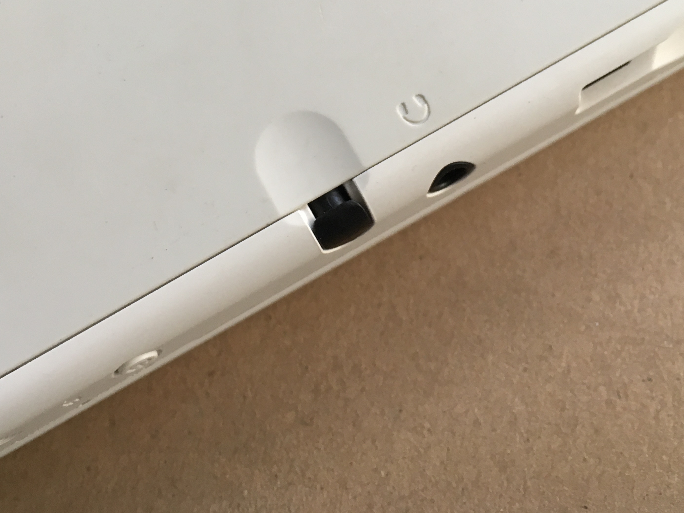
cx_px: 312
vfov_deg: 33.9
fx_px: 830
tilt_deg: -73.9
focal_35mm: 42
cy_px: 152
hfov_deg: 44.7
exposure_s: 1/30
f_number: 2.2
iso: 50
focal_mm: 4.15
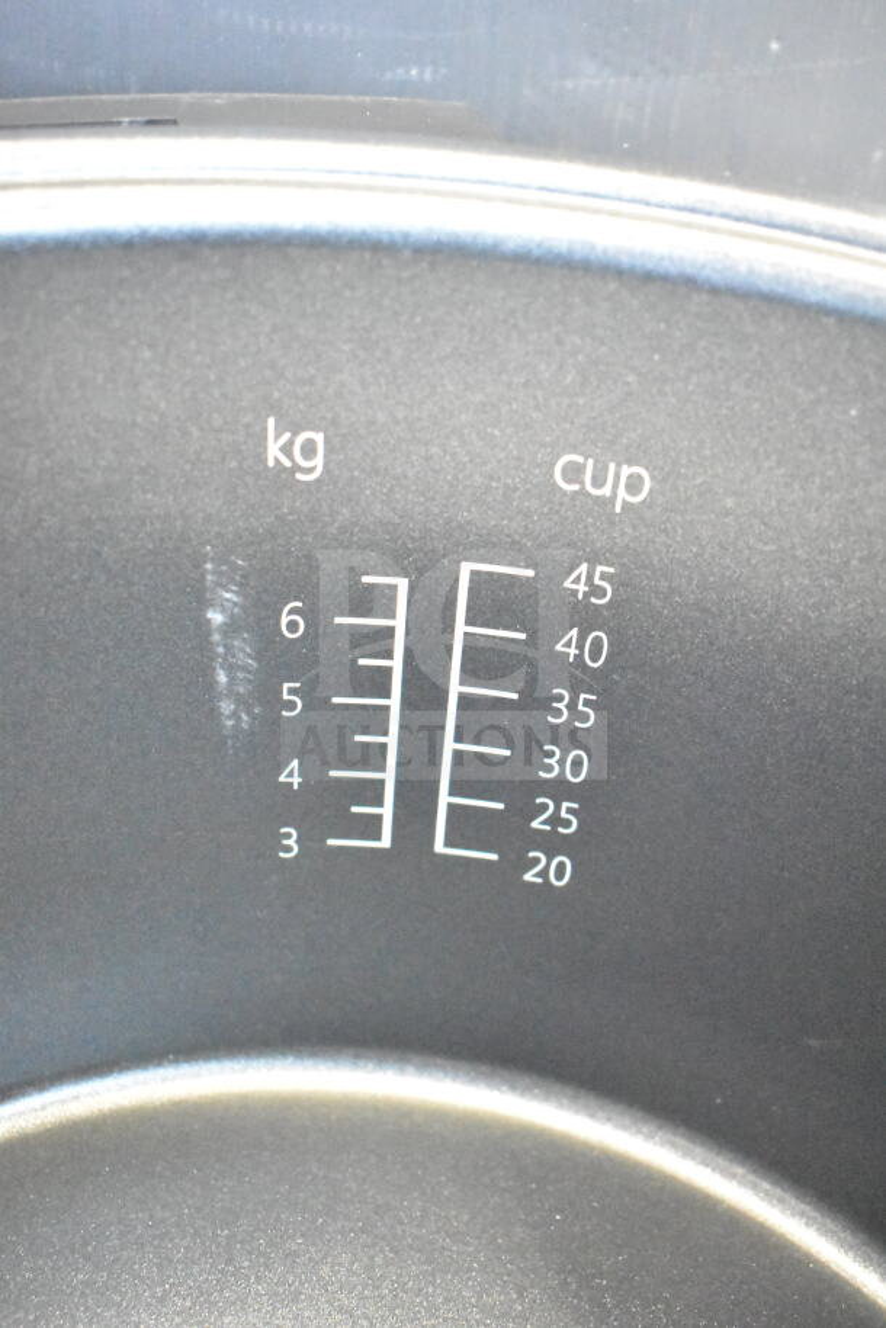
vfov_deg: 44.9
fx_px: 1605
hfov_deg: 30.9
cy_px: 664
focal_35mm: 44
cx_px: 443
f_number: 4.2
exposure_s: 1/50
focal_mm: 29
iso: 25600
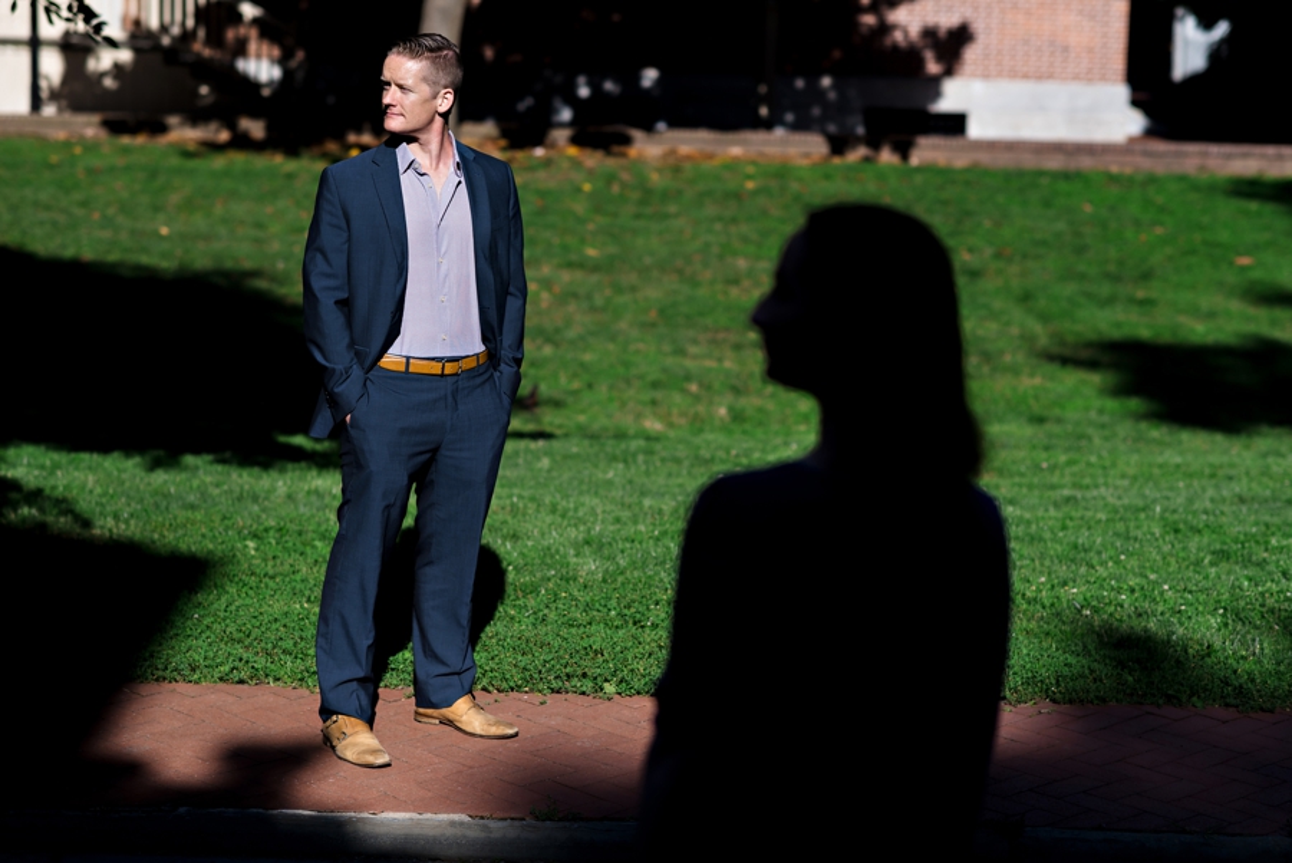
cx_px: 646
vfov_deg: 16.1
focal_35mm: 85
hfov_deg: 23.9
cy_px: 432
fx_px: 3052
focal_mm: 85
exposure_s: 1/4000
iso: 100
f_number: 2.8
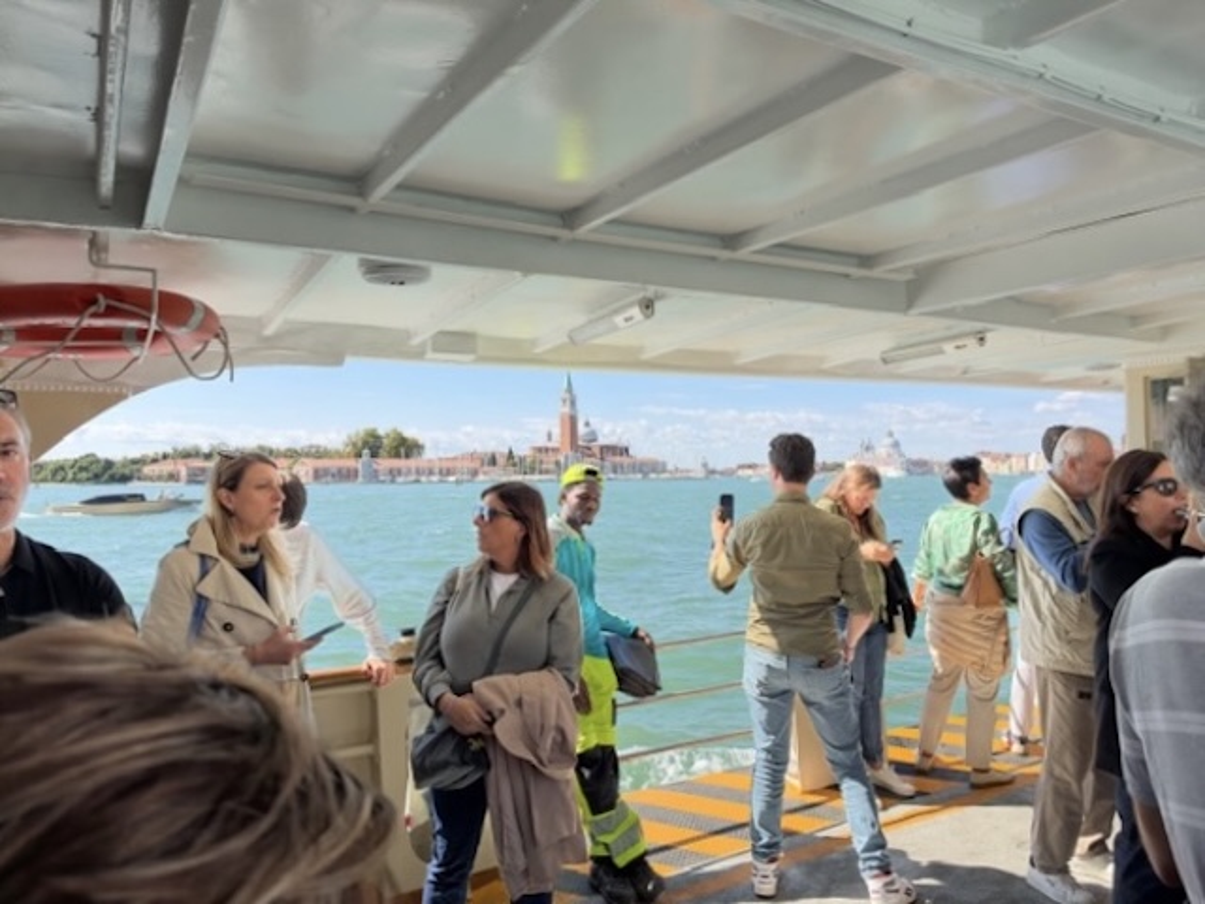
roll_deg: +0.3
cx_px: 602
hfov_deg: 71.6
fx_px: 835
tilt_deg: +2.6
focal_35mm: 24
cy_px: 452
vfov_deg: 56.8
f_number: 1.8
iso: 64
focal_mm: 6.93
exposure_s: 1/2273
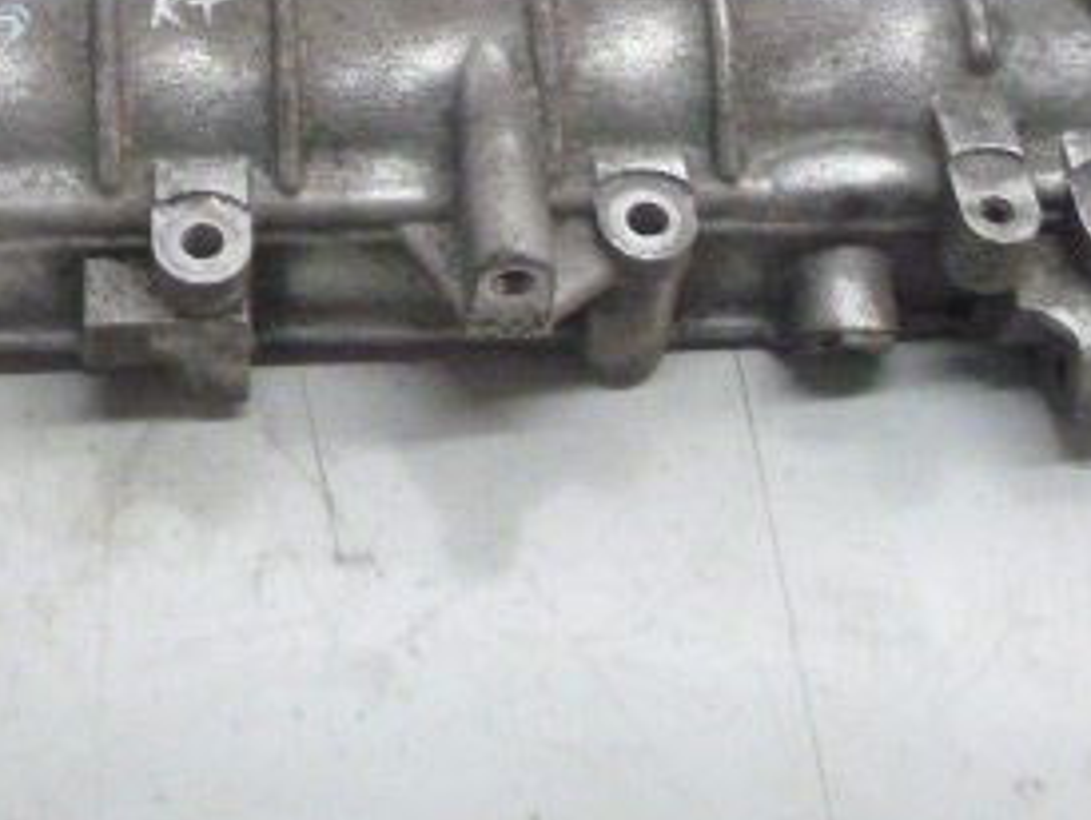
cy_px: -92
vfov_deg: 18.4
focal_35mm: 77
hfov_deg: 24.8
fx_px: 2429
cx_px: 179
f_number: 4.3
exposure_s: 1/50
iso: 800
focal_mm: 5.9
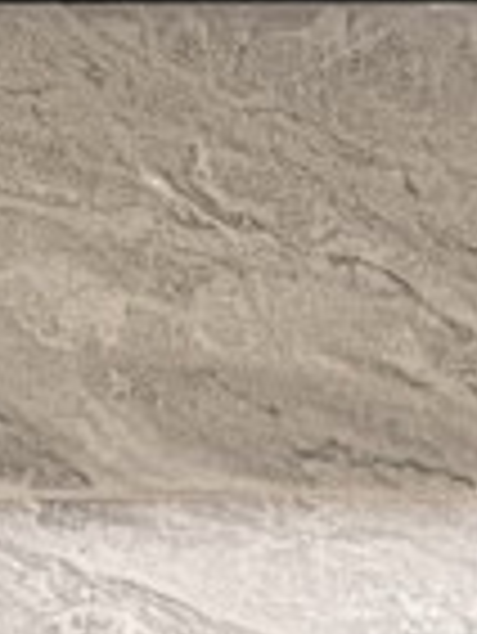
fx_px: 3376
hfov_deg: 7.5
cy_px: 2217
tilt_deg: -1.6
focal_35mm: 184
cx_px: 1224
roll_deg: -0.6
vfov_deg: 8.2
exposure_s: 1/60
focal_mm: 6.76
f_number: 1.78
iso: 400
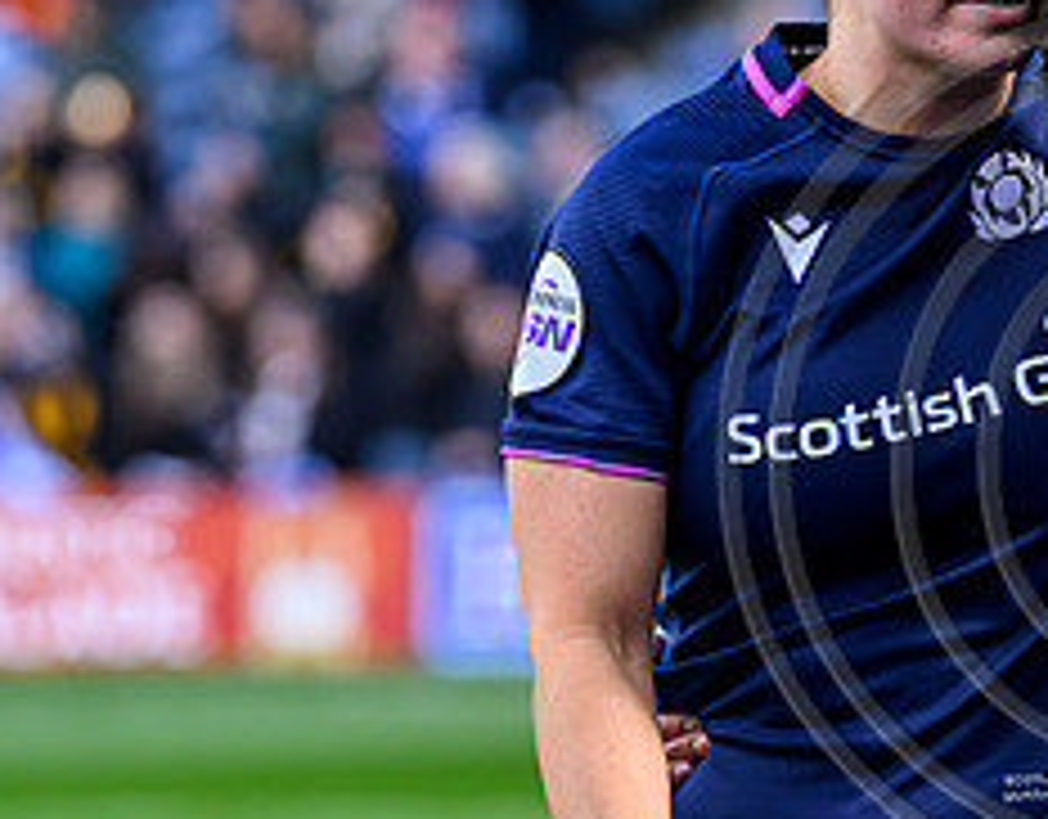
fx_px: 20468
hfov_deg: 2.9
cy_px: 505
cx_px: 1160
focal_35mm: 666
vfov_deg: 2.3
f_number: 4
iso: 500
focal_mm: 200
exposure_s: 1/800
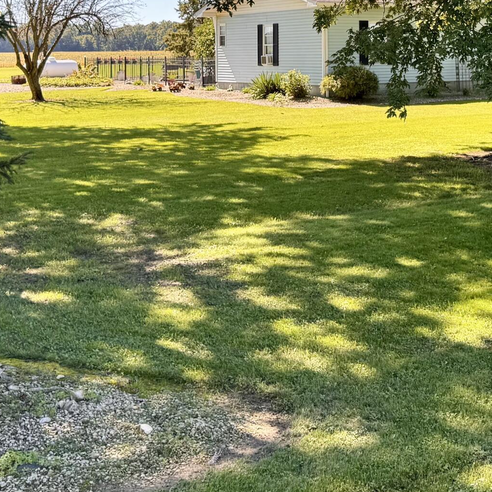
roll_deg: +1.0
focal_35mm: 62
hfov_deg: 27.4
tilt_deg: +3.7
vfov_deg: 26.6
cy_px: 29
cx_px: 360
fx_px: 997
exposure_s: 1/792
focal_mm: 6.76
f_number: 1.78
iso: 80
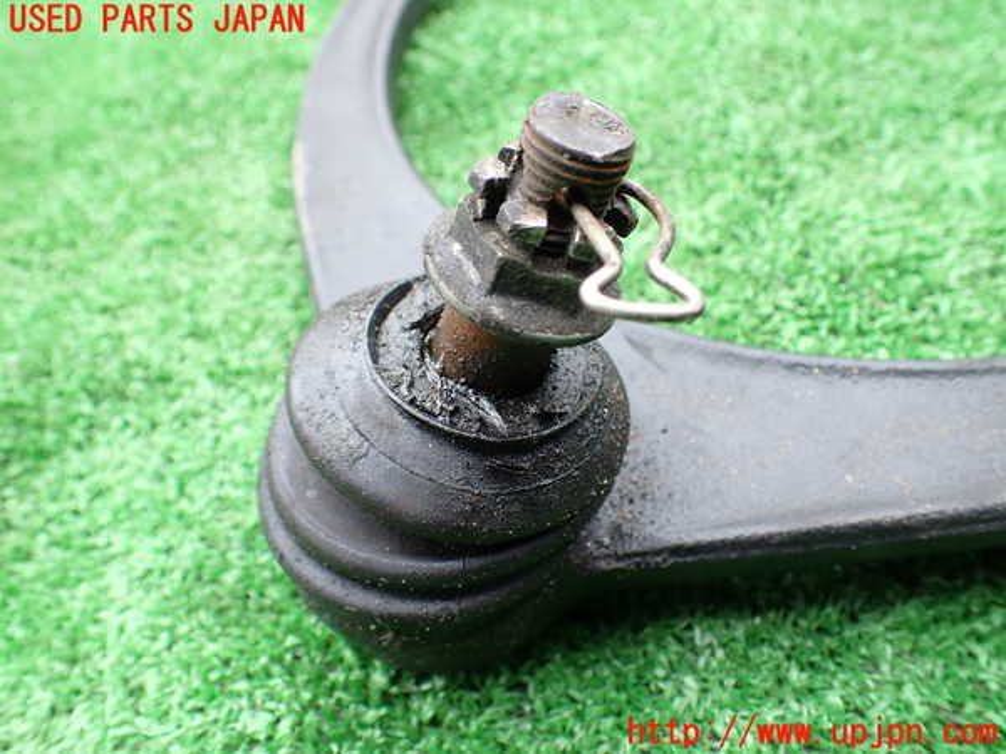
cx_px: 503
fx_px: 872
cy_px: 377
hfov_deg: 60.0
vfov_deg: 46.8
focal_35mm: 30
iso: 125
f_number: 2.3
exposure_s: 1/125
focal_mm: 5.4
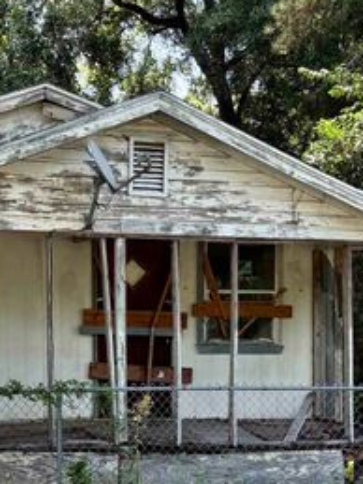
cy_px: 420
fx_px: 938
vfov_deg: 28.1
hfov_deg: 21.6
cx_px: 64
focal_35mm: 67
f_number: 1.6
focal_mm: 5.96
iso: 50
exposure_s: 1/450
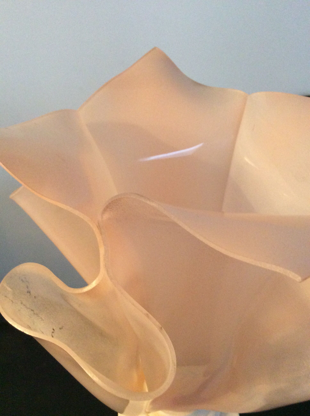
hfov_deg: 44.1
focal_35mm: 32
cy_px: 208
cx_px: 155
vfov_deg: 56.9
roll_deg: +1.7
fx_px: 383
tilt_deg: -32.7
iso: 250
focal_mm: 3.3
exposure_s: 1/20
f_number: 2.4
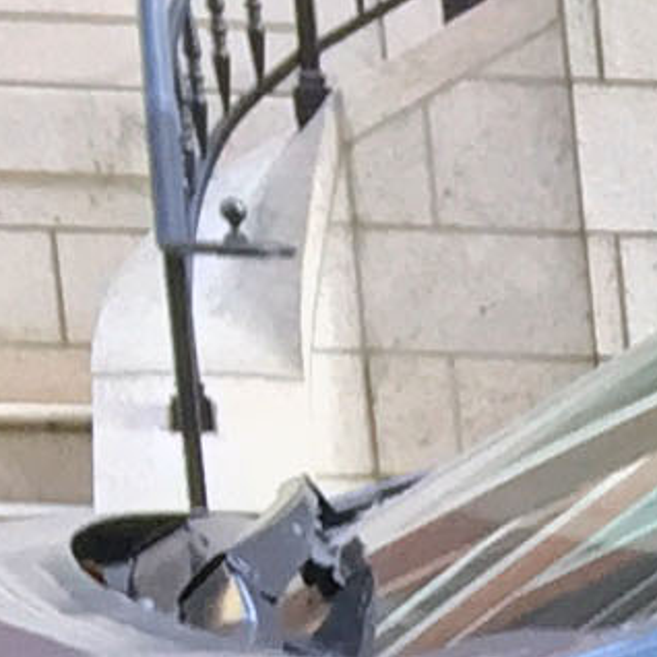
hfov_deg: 5.5
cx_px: 2950
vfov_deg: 6.0
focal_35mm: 263
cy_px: 2145
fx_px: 5647
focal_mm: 4.15
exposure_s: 1/30
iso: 50
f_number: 2.2
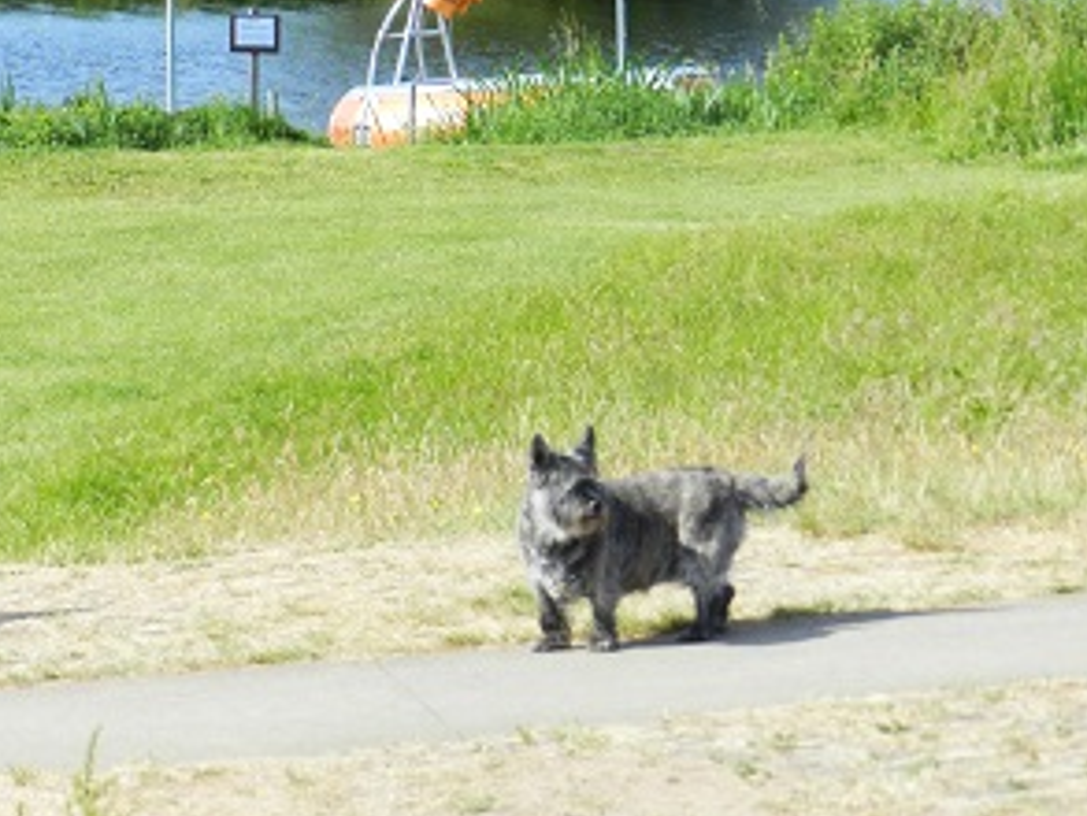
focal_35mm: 240
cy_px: 367
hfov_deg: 8.2
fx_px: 7539
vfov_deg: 6.2
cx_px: 534
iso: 160
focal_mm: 31.2
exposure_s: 1/400
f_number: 5.4
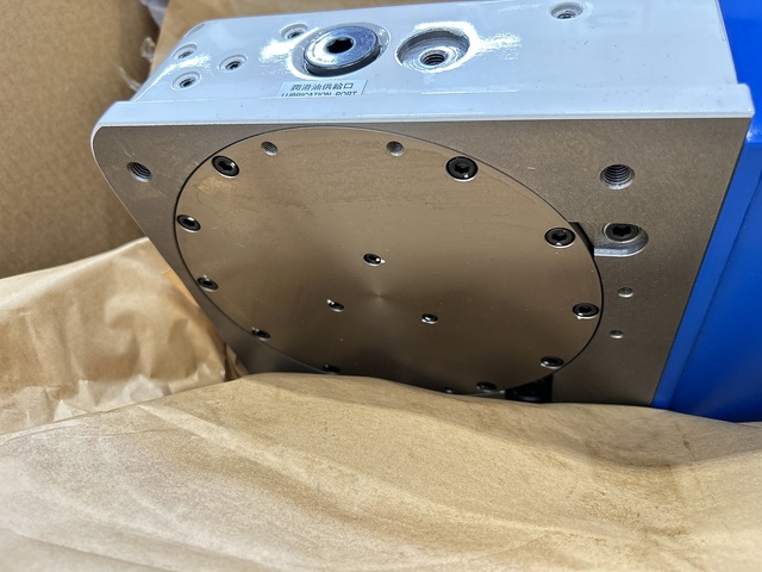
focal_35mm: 26
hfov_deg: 67.3
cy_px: 286
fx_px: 572
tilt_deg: -49.4
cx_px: 381
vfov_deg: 53.1
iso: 80
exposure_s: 1/50
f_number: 1.5
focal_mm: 5.7
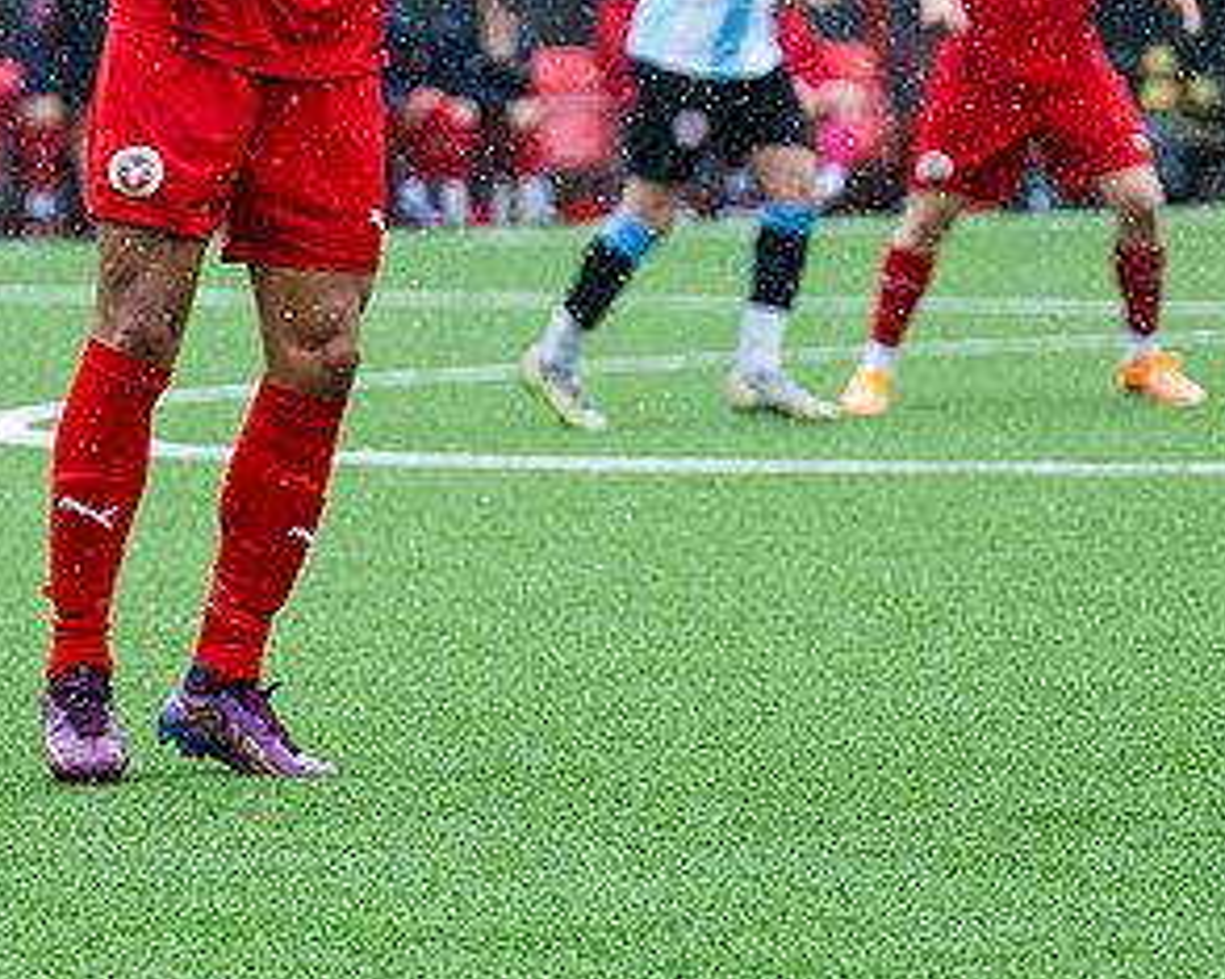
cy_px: 84
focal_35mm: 455
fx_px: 16485
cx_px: 103
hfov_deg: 4.3
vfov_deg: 3.4
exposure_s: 1/2000
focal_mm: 135
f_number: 4
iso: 1000
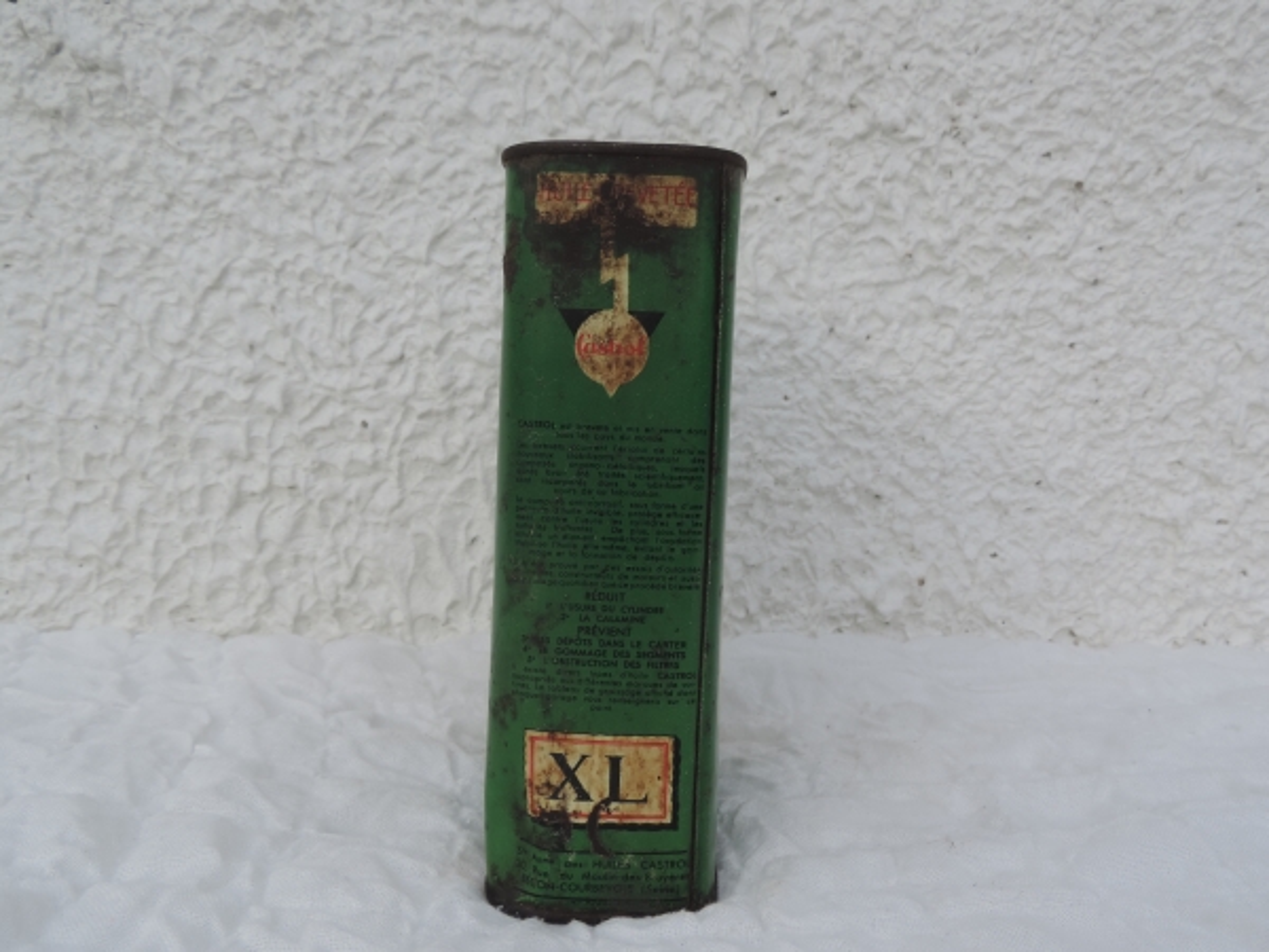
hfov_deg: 60.0
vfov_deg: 46.8
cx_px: 634
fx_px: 1100
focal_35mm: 30
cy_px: 476
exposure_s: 1/320
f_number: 3.1
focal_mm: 5.3
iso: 80
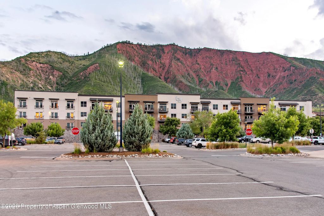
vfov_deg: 46.4
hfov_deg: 65.5
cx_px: 162
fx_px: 252
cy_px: 108
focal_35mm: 28
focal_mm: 28
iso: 500
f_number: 8
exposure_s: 1/20
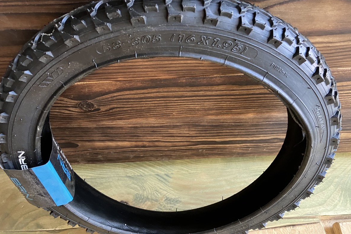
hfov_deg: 61.9
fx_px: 292
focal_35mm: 30
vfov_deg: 43.6
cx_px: 179
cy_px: 114
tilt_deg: -54.2
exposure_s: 1/30
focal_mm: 3.99
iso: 400
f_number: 1.8
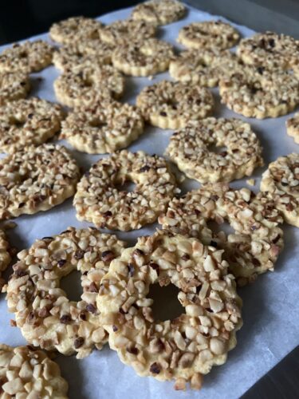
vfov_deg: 67.3
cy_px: 200
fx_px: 299
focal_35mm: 26
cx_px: 150
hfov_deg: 53.1
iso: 640
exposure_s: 1/31
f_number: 1.8
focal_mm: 4.25
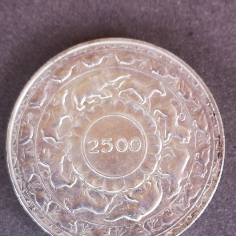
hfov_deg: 18.1
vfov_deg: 18.1
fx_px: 740
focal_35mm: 96
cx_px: 118
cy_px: 146
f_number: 1.8
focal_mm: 5.58
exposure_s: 1/50
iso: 100
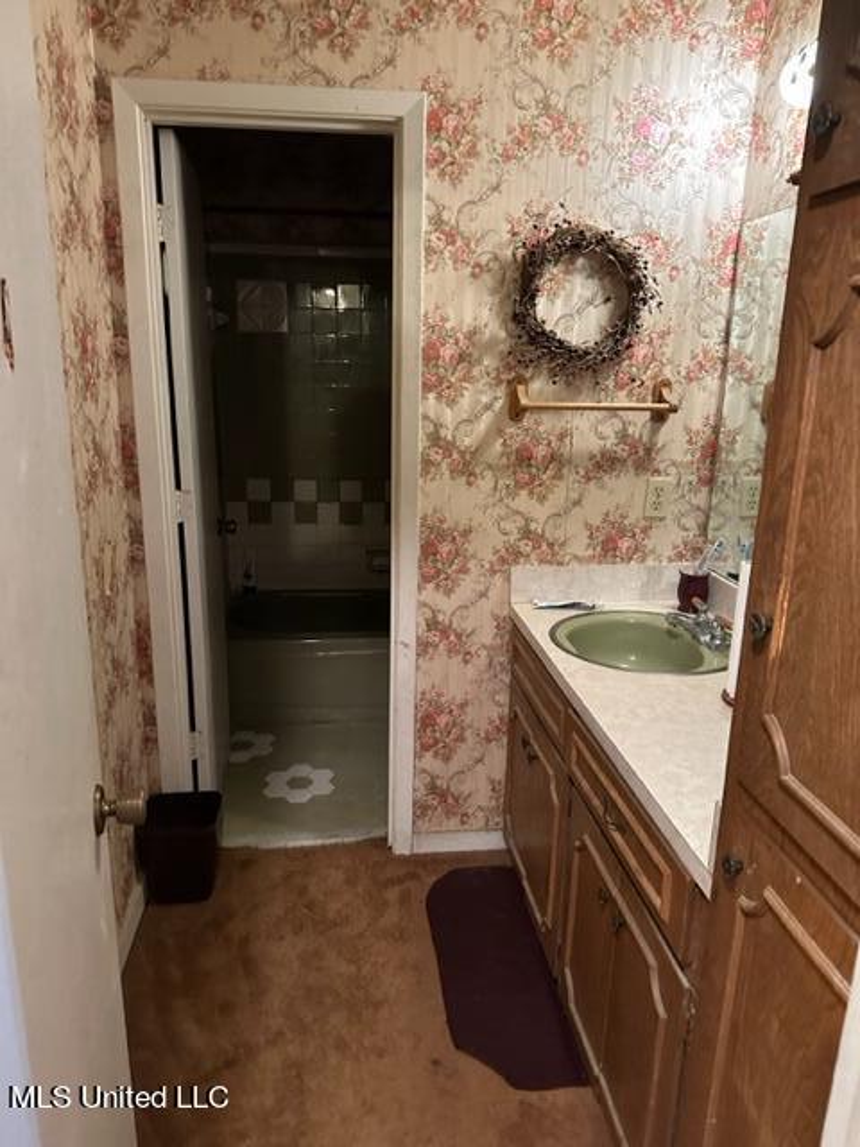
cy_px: 574
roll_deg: -0.8
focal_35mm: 24
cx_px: 430
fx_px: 795
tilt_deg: -14.8
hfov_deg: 56.8
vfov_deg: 71.6
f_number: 1.78
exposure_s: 1/40
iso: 800
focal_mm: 6.86
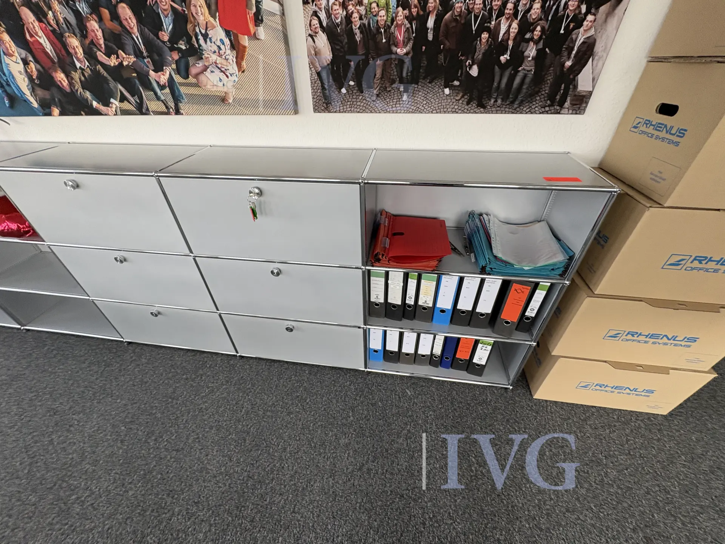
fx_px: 293
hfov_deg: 102.1
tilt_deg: -35.8
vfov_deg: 85.7
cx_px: 362
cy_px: 272
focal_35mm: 14
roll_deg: +0.0
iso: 125
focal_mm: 2.22
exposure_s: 1/99
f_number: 2.2
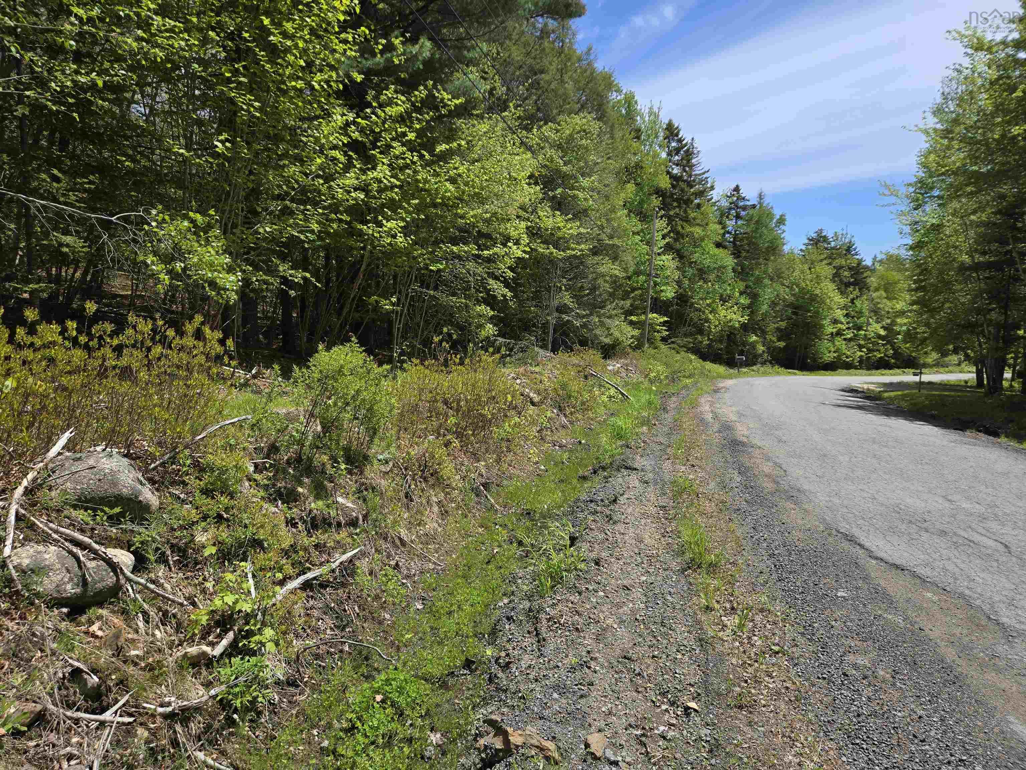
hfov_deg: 73.9
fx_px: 682
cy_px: 385
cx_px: 513
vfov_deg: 58.9
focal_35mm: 23
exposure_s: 1/1889
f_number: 1.8
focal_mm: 5.4
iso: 25
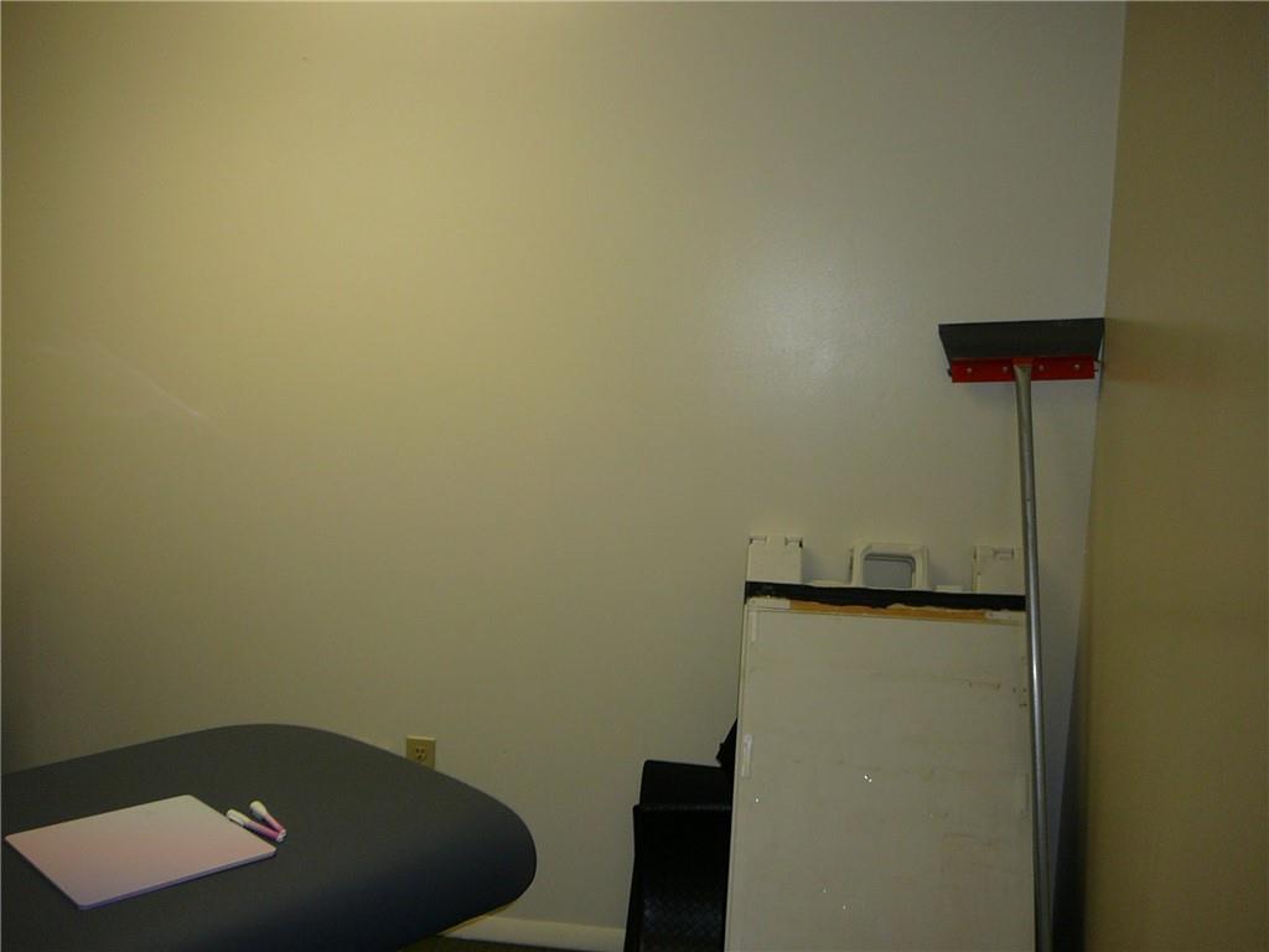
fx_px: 1283
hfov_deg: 52.6
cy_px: 476
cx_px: 634
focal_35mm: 35
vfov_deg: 40.7
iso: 100
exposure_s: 1/30
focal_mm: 5.2
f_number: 2.8
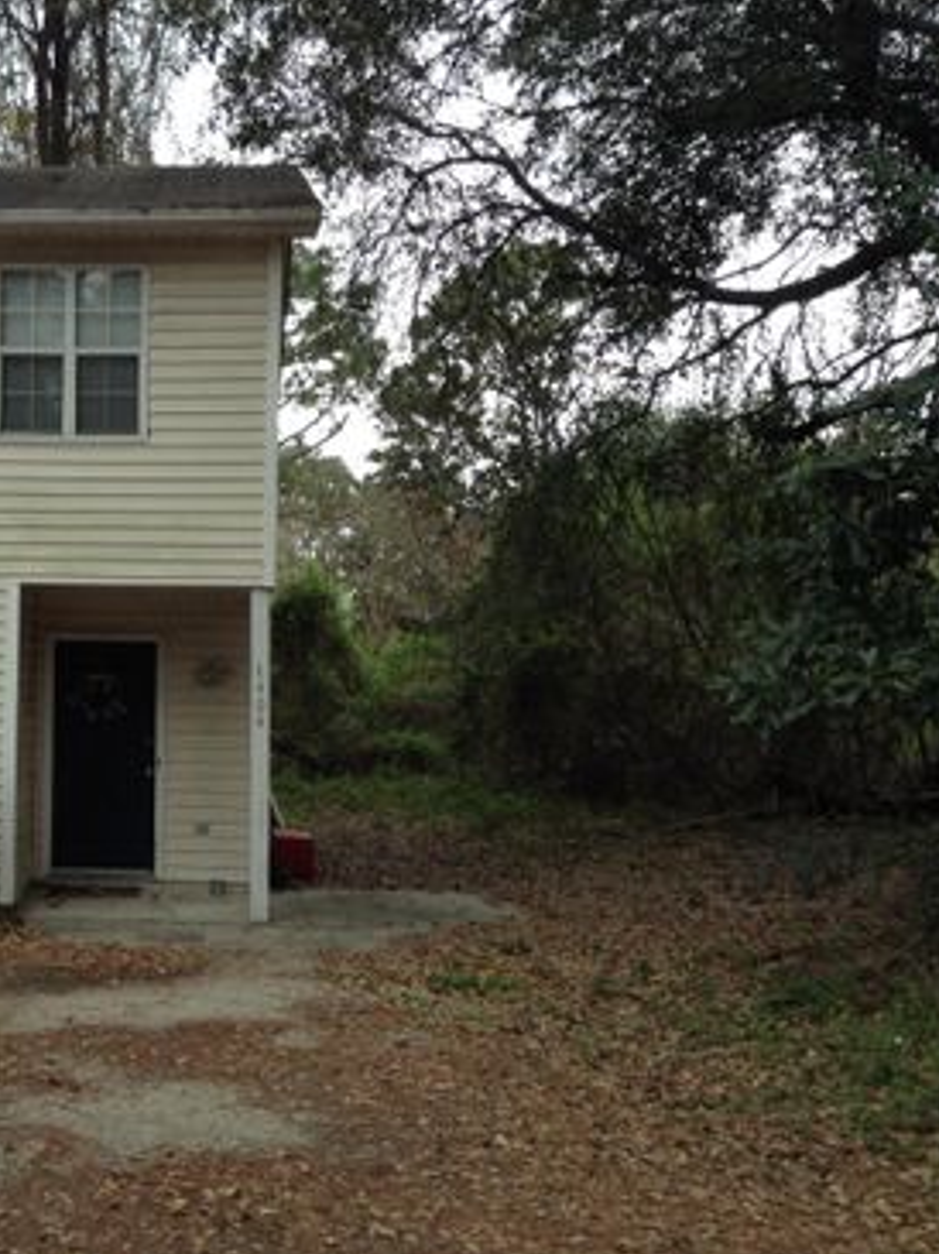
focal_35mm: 45
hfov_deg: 31.0
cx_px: 134
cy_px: 629
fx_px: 1629
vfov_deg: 42.1
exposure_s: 1/218
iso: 25
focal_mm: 3.3
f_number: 2.4
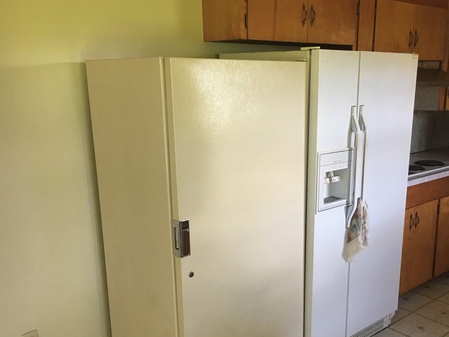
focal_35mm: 37
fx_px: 480
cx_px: 274
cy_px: 209
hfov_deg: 49.8
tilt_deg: -14.0
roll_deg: -0.2
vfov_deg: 38.4
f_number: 2.2
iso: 80
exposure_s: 1/30
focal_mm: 4.15
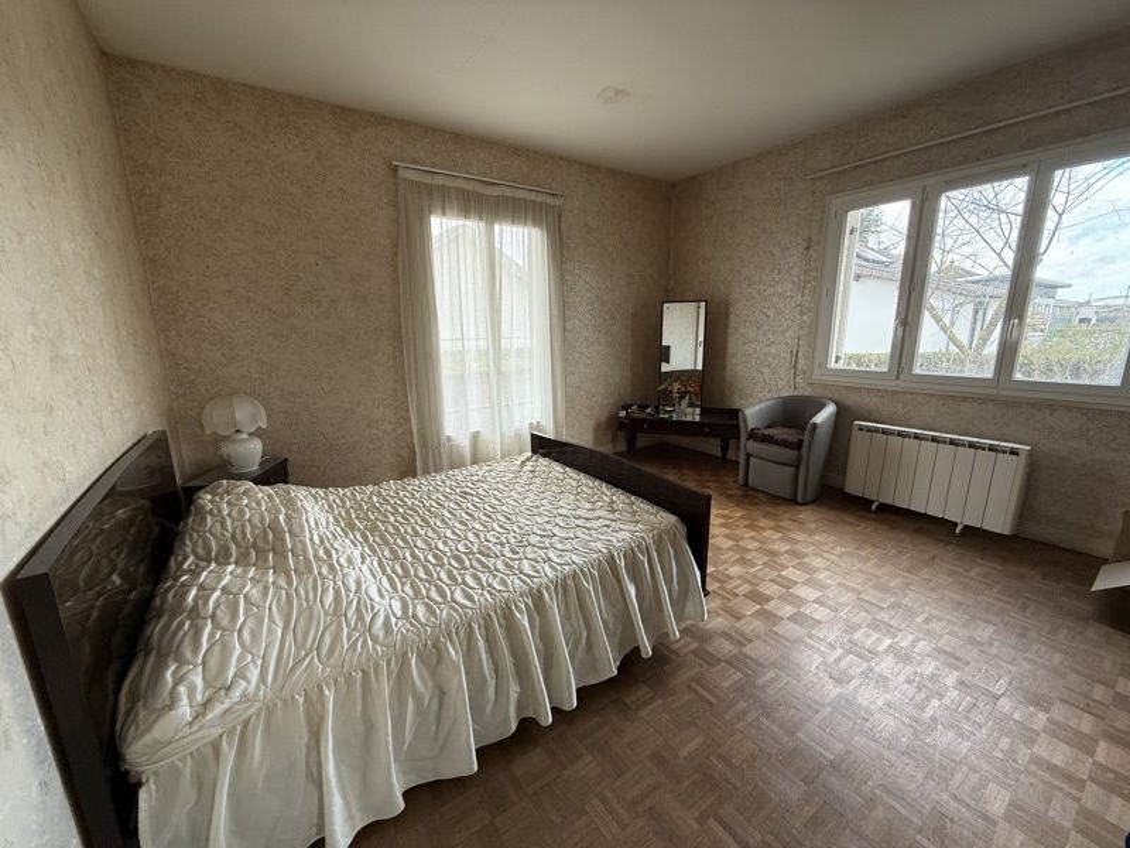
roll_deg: +1.5
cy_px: 424
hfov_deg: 102.1
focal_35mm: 14
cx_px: 565
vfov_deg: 85.7
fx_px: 457
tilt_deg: -12.6
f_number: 2.2
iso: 125
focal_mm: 2.22
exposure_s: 1/99
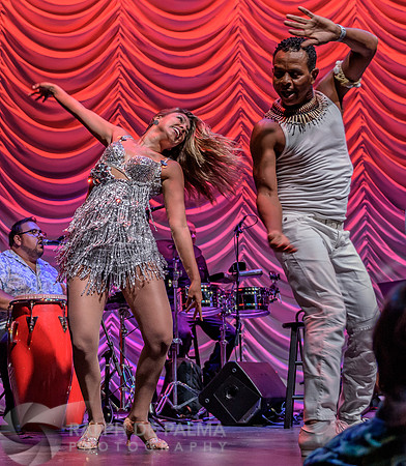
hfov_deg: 26.2
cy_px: 226
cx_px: 83
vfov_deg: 30.5
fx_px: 856
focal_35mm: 60
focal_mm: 29
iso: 2500
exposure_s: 1/160
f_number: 2.8
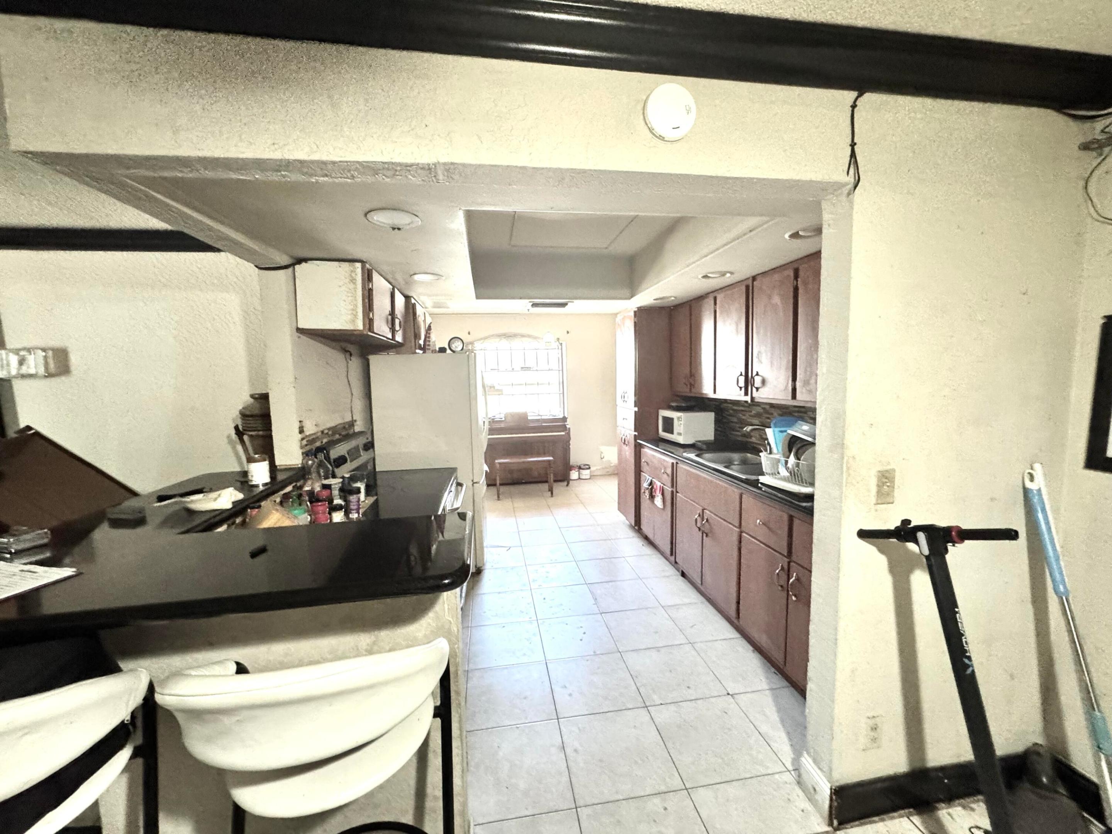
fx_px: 450
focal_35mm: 14
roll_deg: +1.6
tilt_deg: -5.3
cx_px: 556
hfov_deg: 102.1
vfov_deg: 85.7
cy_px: 417
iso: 640
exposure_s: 1/60
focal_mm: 2.22
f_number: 2.2
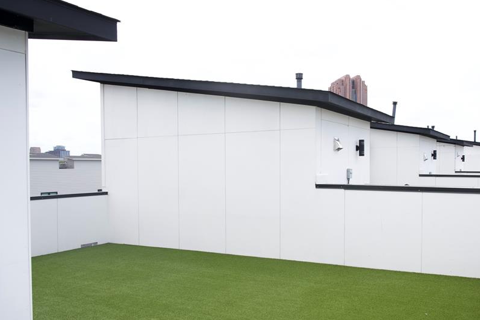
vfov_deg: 42.2
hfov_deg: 59.8
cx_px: 289
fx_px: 413
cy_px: 183
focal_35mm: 31
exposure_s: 1/320
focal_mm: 24
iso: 100
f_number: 5
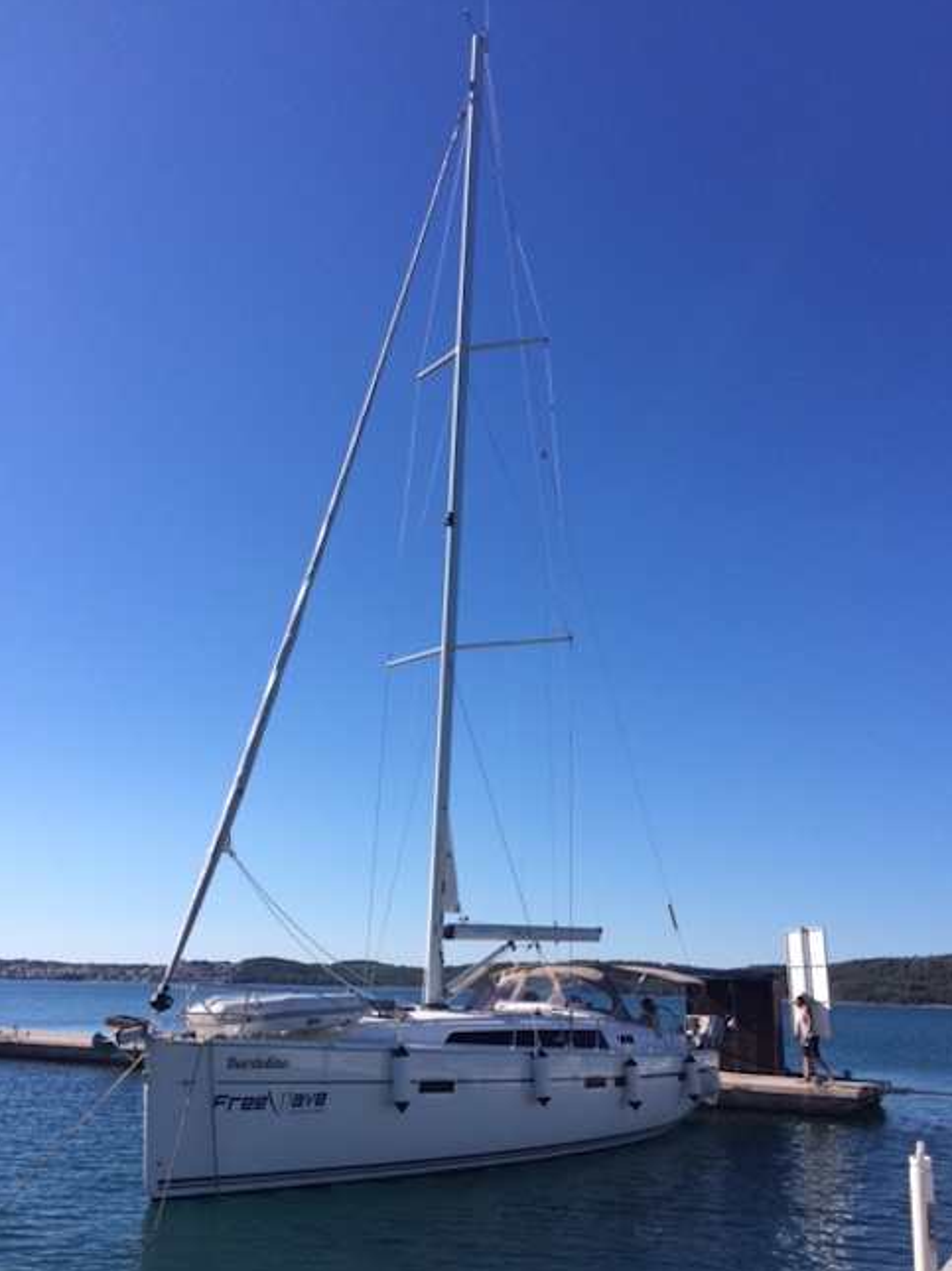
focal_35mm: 30
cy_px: 647
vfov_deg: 60.0
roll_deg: +0.3
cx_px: 477
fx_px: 1101
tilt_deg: +15.5
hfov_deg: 46.8
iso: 32
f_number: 2.2
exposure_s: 1/2933
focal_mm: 4.15
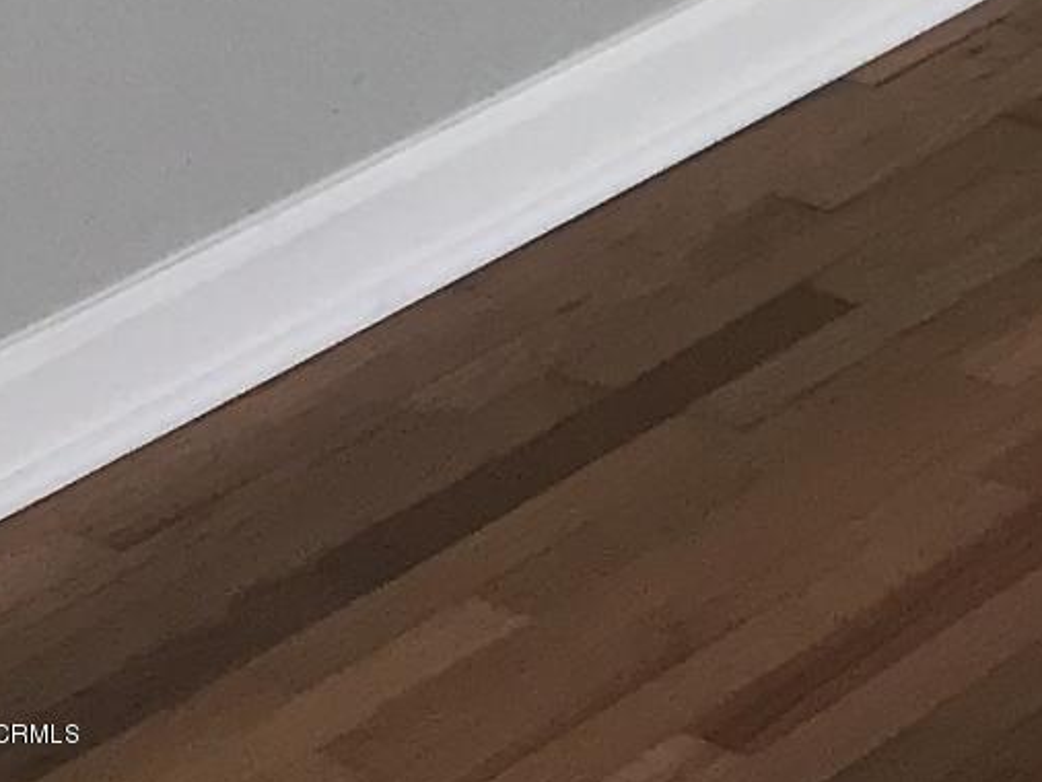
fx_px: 4999
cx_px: 2967
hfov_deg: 9.6
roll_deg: +2.2
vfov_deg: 7.9
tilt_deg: -8.4
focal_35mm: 166
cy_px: -1436
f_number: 1.8
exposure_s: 1/120
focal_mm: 3.99
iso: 32
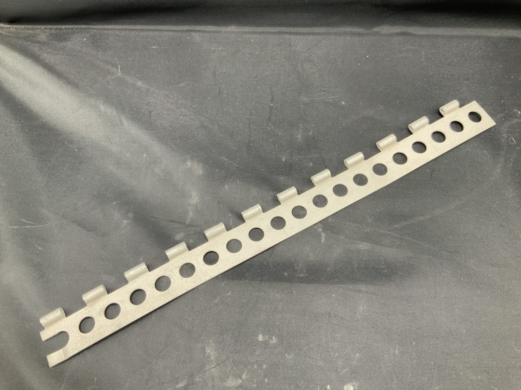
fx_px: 452
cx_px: 265
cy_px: 194
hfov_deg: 60.0
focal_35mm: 30
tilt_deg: -61.9
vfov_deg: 46.8
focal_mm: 3
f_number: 1.8
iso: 64
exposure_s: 1/109
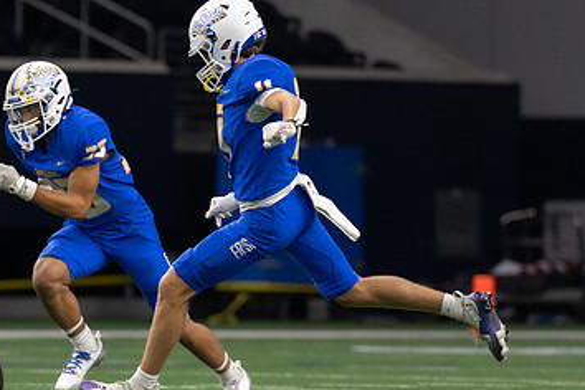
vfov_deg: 2.0
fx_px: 11309
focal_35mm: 696
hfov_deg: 3.0
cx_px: 333
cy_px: 245
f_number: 2.8
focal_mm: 200
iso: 1250
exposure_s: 1/1000
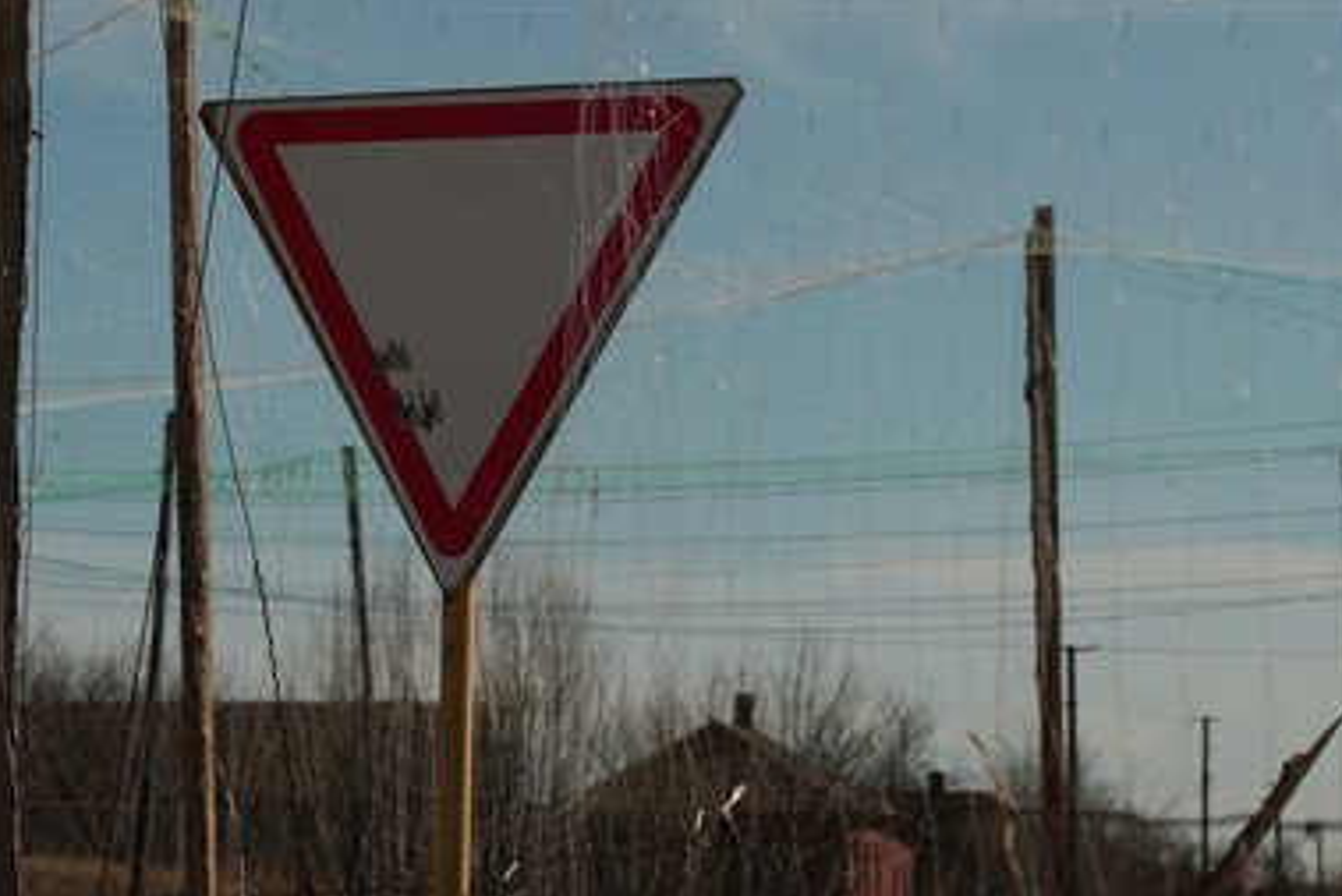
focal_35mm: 133
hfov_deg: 15.4
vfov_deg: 10.3
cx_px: 513
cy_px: 278
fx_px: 4960
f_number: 6.3
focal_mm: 70
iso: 250
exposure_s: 1/125
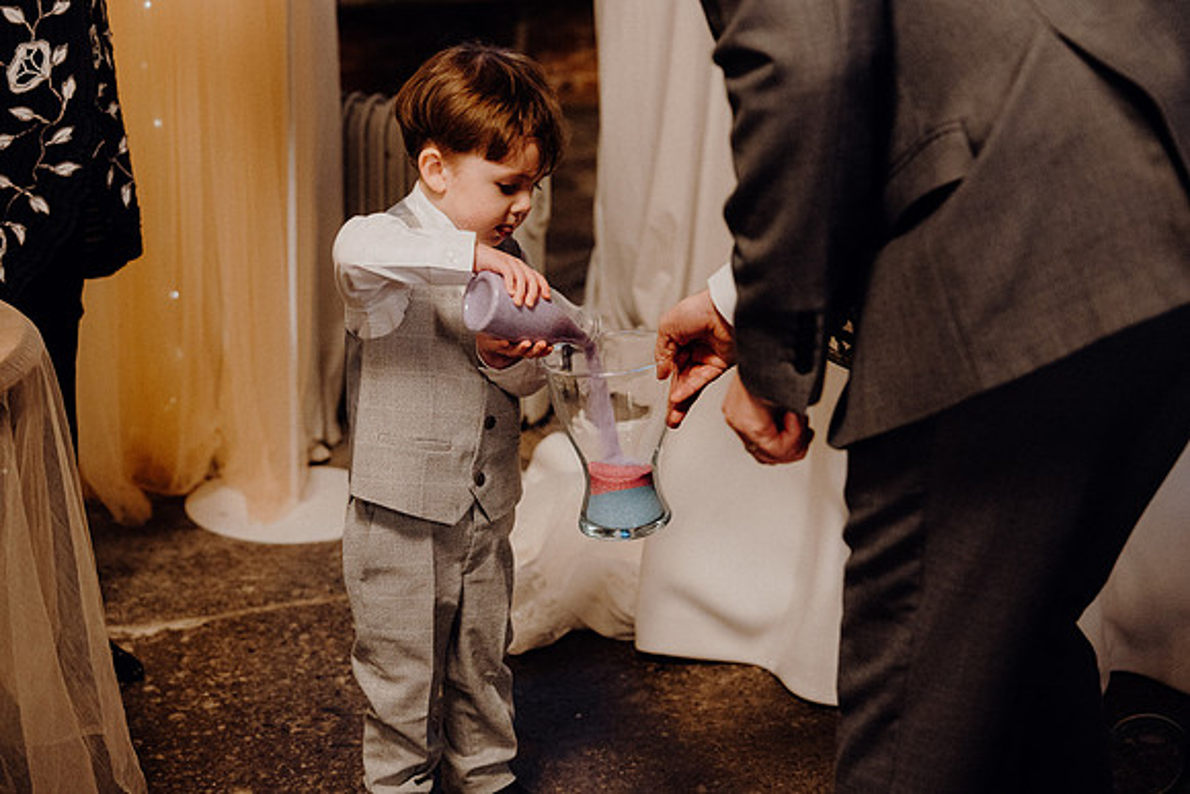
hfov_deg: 28.8
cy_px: 397
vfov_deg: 19.5
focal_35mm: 70
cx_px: 595
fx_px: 2314
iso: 5000
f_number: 3.5
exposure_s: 1/160
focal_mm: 70
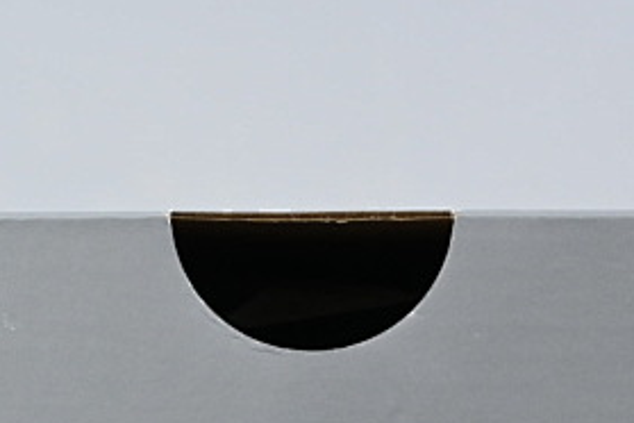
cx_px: 289
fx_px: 3328
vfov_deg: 7.2
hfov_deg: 10.9
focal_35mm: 189
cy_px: 586
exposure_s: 1/125
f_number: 6
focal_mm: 44
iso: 800
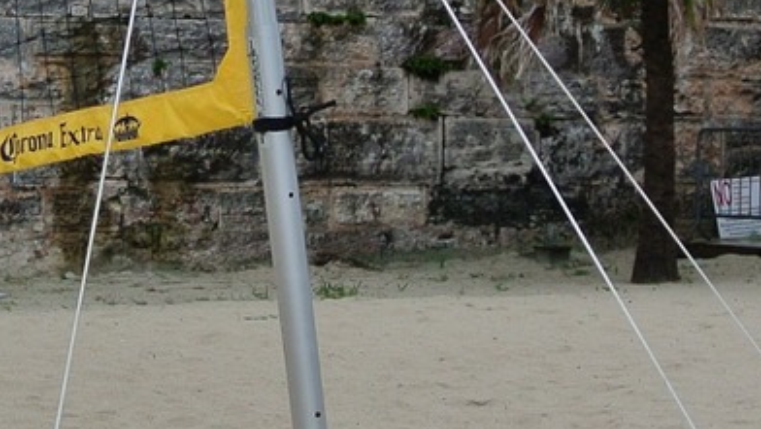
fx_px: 2726
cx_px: 72
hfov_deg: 15.7
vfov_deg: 9.0
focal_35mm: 135
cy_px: 299
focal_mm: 11
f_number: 3.5
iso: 100
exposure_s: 1/500
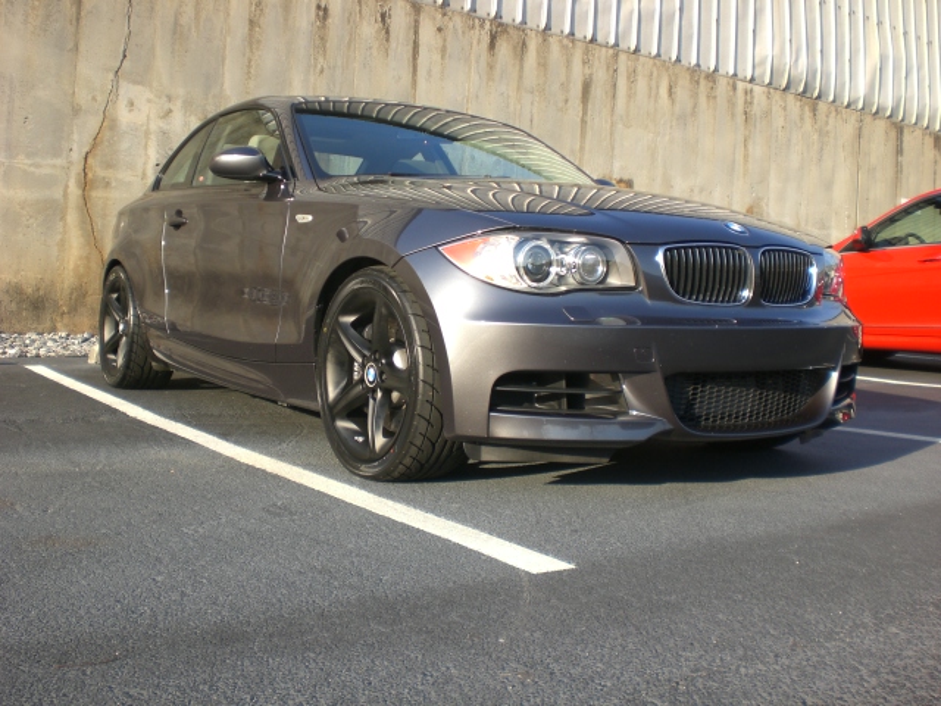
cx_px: 470
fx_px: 1033
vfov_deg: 37.7
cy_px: 353
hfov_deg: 49.0
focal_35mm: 38
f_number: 3.1
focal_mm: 6.3
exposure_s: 1/320
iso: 50
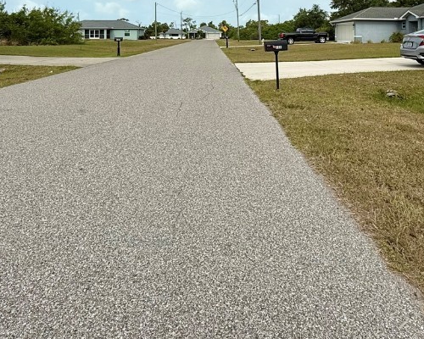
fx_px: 351
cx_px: 224
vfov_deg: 46.4
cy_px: 32
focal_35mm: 28
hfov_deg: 62.2
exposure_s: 1/2506
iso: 50
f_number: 2.2
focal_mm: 2.22
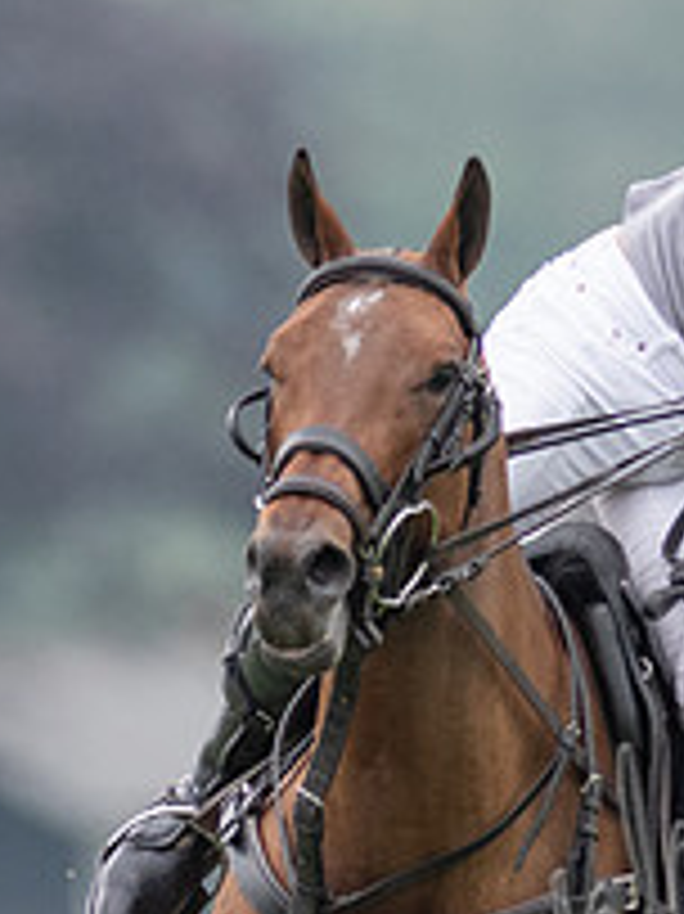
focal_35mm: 1608
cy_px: 835
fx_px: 42409
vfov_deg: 1.2
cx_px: 530
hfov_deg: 0.9
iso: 640
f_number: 2.8
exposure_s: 1/5000
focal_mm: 300
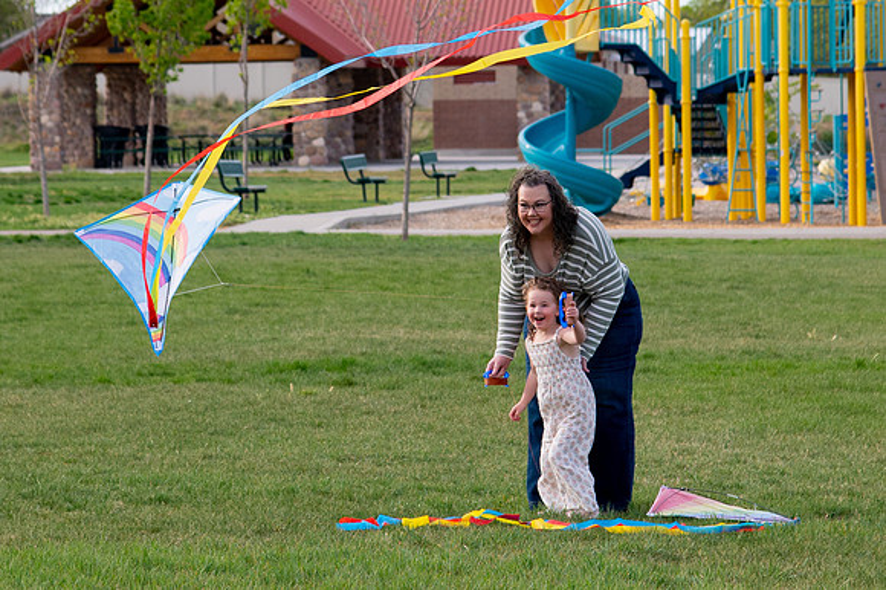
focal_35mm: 219
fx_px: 5377
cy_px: 97
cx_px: 445
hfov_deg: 9.4
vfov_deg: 6.3
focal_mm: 86
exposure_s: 1/800
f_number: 5
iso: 200
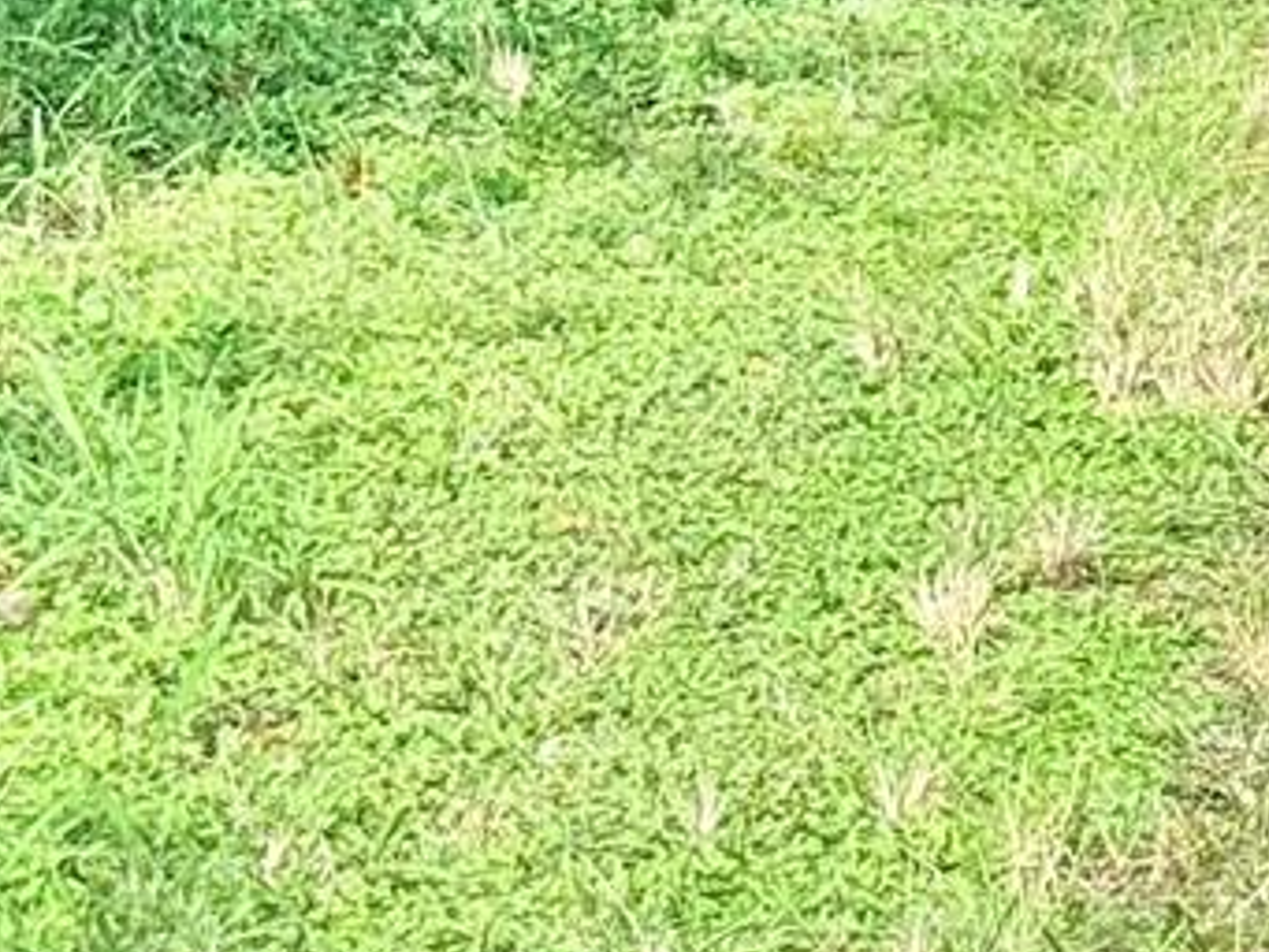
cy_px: -1223
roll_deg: +0.6
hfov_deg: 8.3
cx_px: 2594
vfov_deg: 6.3
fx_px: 8251
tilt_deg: -1.5
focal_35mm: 225
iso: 100
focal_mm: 6.76
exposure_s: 1/3096
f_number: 1.78
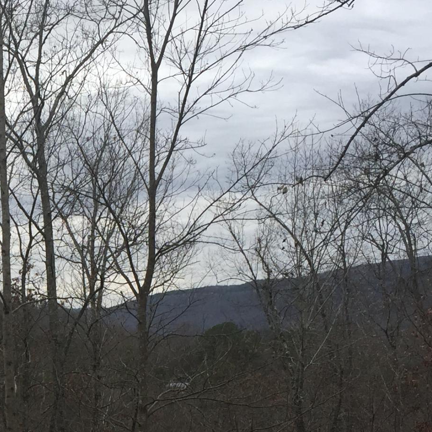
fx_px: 1186
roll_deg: +1.1
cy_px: 417
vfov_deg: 20.1
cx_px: -50
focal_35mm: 84
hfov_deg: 19.7
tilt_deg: -1.8
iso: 32
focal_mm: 4.15
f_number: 2.2
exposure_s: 1/1130
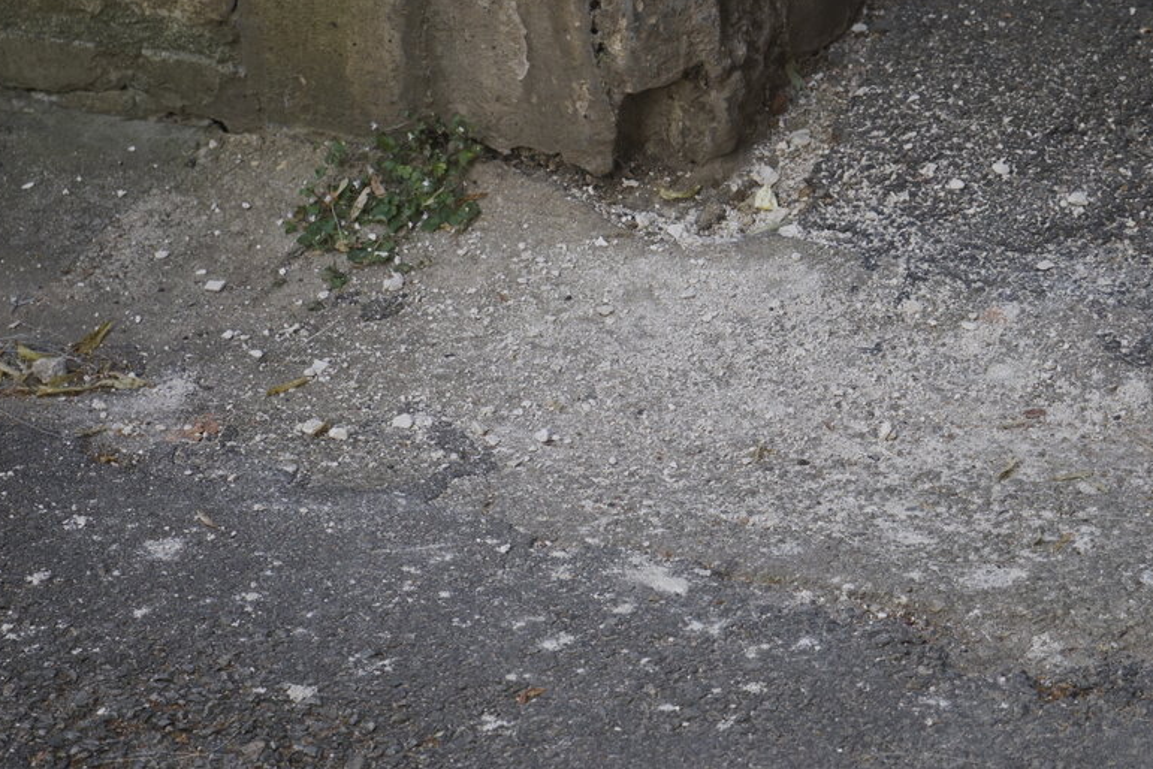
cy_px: 389
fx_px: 3491
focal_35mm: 109
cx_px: 781
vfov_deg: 12.6
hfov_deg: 18.7
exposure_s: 1/160
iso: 500
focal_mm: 70
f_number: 5.6
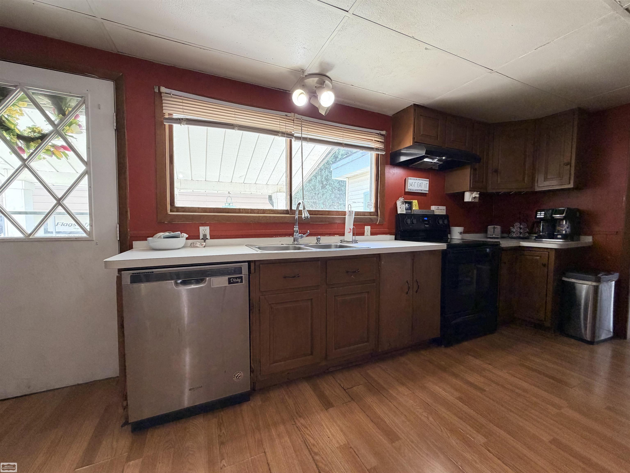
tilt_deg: -3.8
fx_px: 255
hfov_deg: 102.1
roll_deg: -0.3
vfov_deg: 85.7
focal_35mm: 14
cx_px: 315
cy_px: 236
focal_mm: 2.22
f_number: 2.2
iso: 160
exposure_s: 1/60
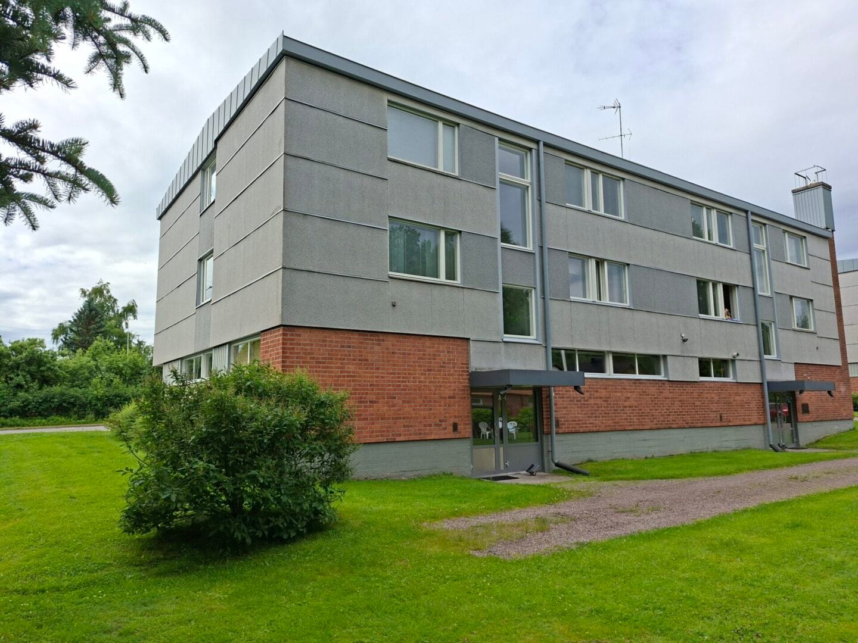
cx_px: 429
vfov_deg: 58.9
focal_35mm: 23
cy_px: 322
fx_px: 570
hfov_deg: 73.9
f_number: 1.8
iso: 50
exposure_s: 1/2604
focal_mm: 5.54
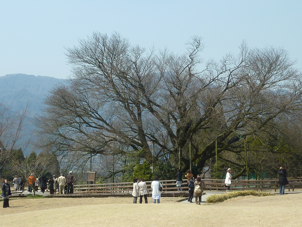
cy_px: 114
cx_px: 151
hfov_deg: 24.4
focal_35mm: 80
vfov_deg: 18.4
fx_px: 698
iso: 80
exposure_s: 1/400
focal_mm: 7.3
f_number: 4.5
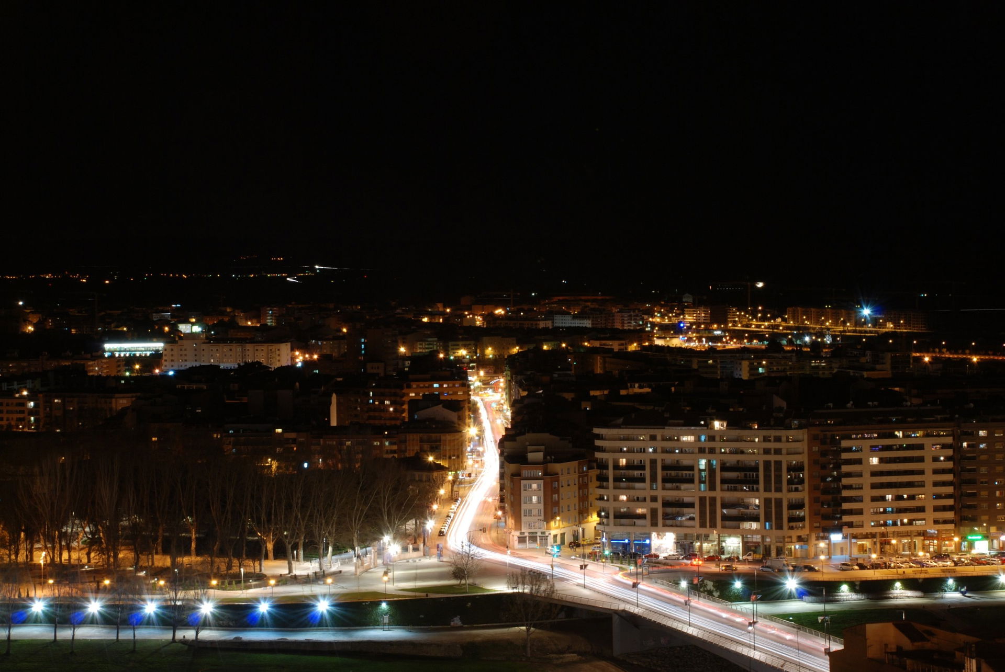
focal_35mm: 66
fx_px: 1845
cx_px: 502
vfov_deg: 20.7
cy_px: 336
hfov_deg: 30.5
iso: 100
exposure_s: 30
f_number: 16
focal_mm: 44
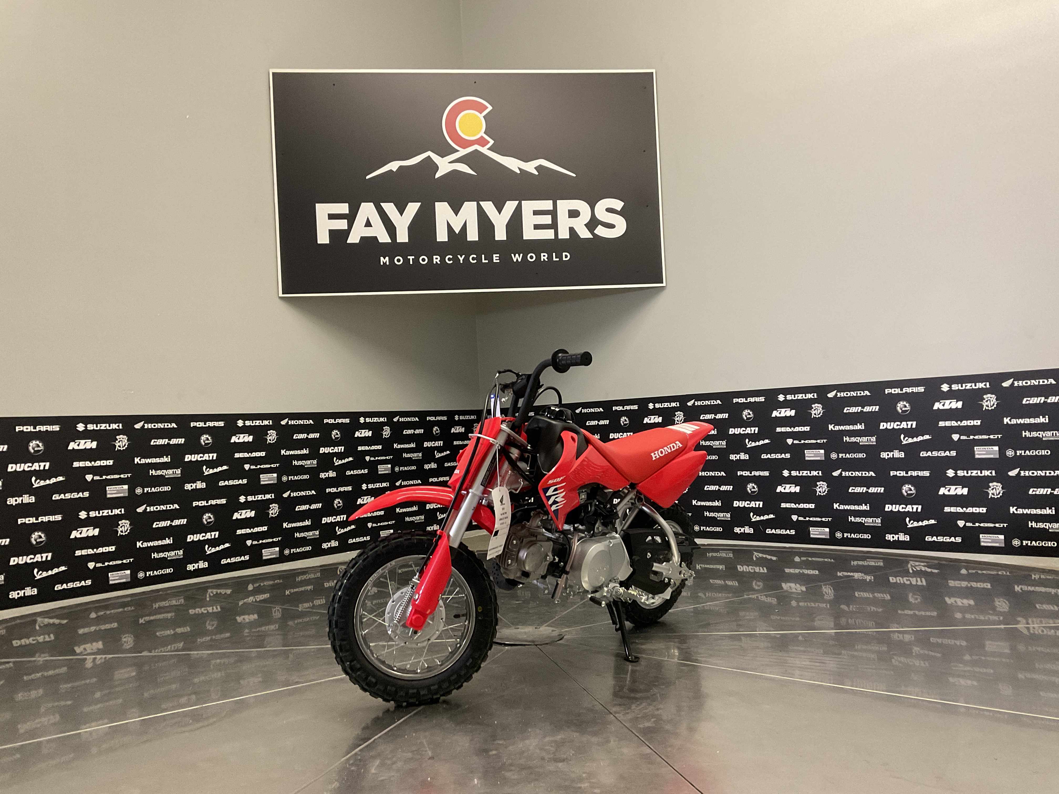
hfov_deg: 61.7
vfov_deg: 48.2
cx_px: 530
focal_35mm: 29
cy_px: 397
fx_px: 887
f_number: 1.8
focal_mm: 3
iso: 200
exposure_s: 1/60
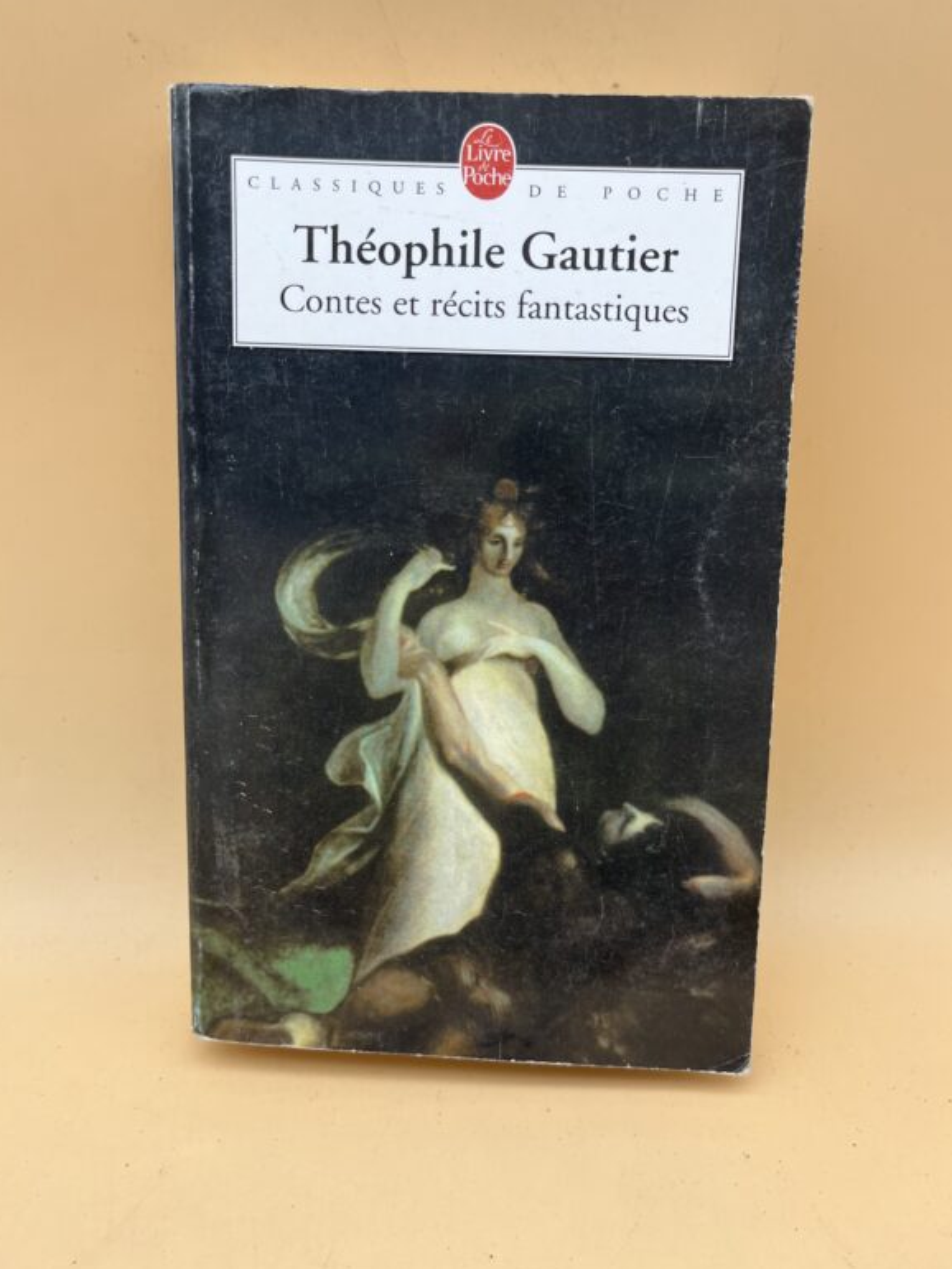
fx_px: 990
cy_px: 620
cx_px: 483
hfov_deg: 51.4
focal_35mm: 27
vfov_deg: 65.3
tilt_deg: -26.4
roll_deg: +0.4
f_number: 1.6
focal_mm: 5.1
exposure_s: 1/150
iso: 40
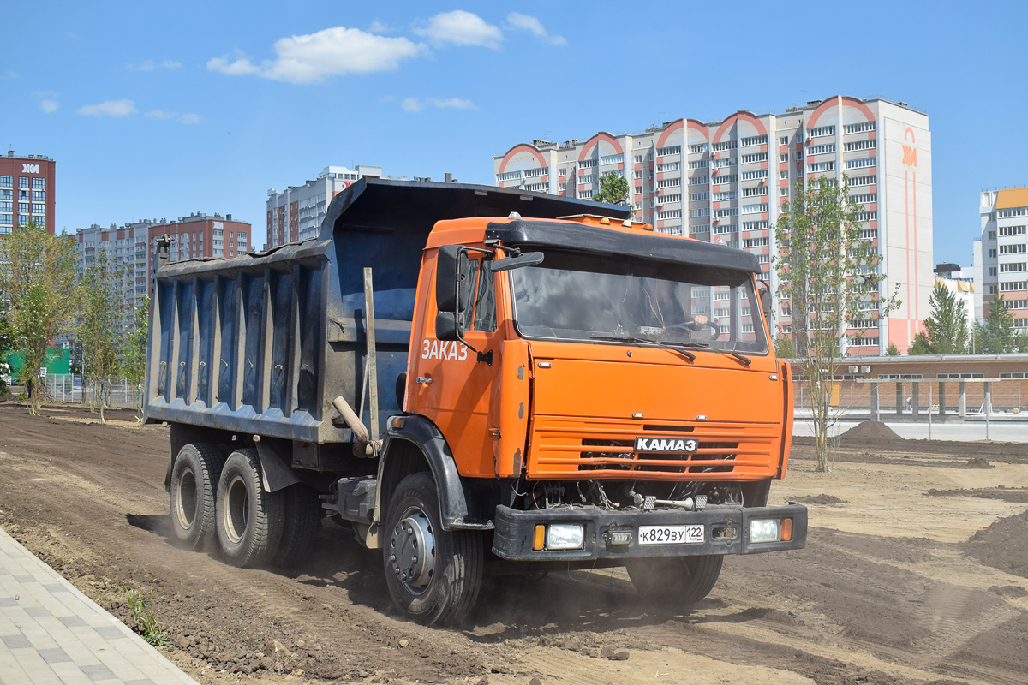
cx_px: 514
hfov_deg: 46.4
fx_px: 1199
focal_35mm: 42
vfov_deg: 31.9
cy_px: 342
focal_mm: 28
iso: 200
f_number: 6.3
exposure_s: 1/800
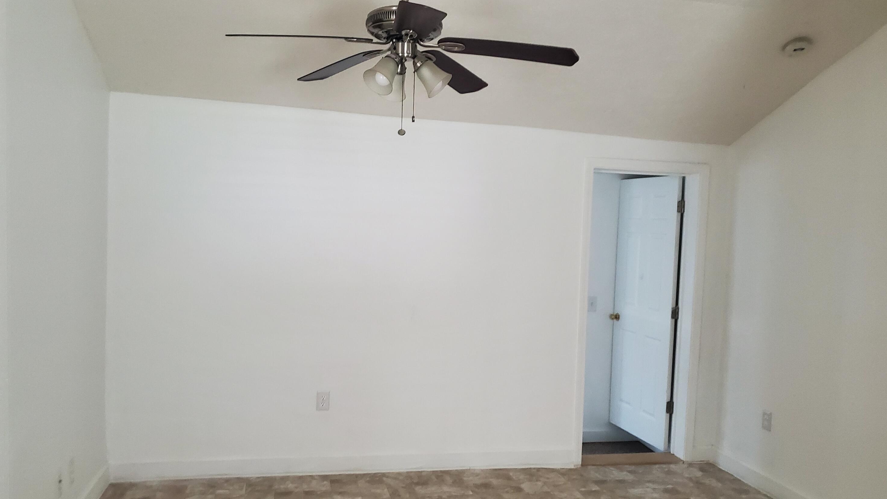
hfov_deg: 66.1
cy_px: 258
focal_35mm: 29
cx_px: 453
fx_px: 682
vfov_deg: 40.2
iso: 640
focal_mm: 4.3
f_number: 1.5
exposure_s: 1/50
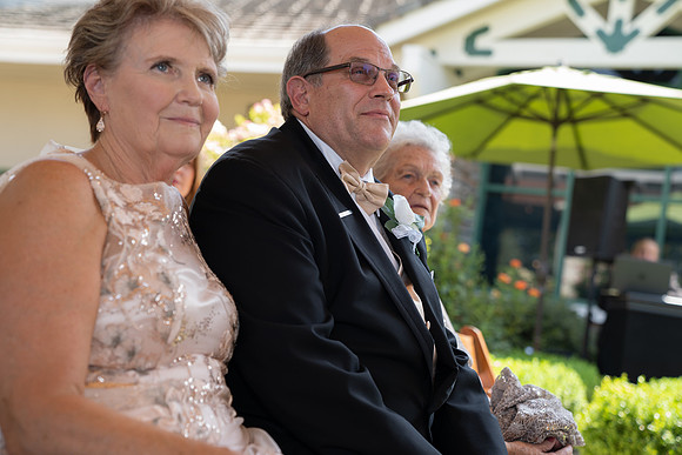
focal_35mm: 53
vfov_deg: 25.5
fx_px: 1004
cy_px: 228
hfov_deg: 37.5
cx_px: 341
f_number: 3.2
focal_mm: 53
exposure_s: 1/100
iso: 100
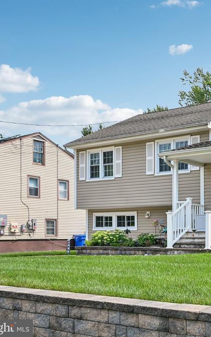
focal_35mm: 41
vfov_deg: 48.4
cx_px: 232
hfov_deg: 28.5
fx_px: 375
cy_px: 168
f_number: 8
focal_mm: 26.5
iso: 800
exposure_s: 1/800
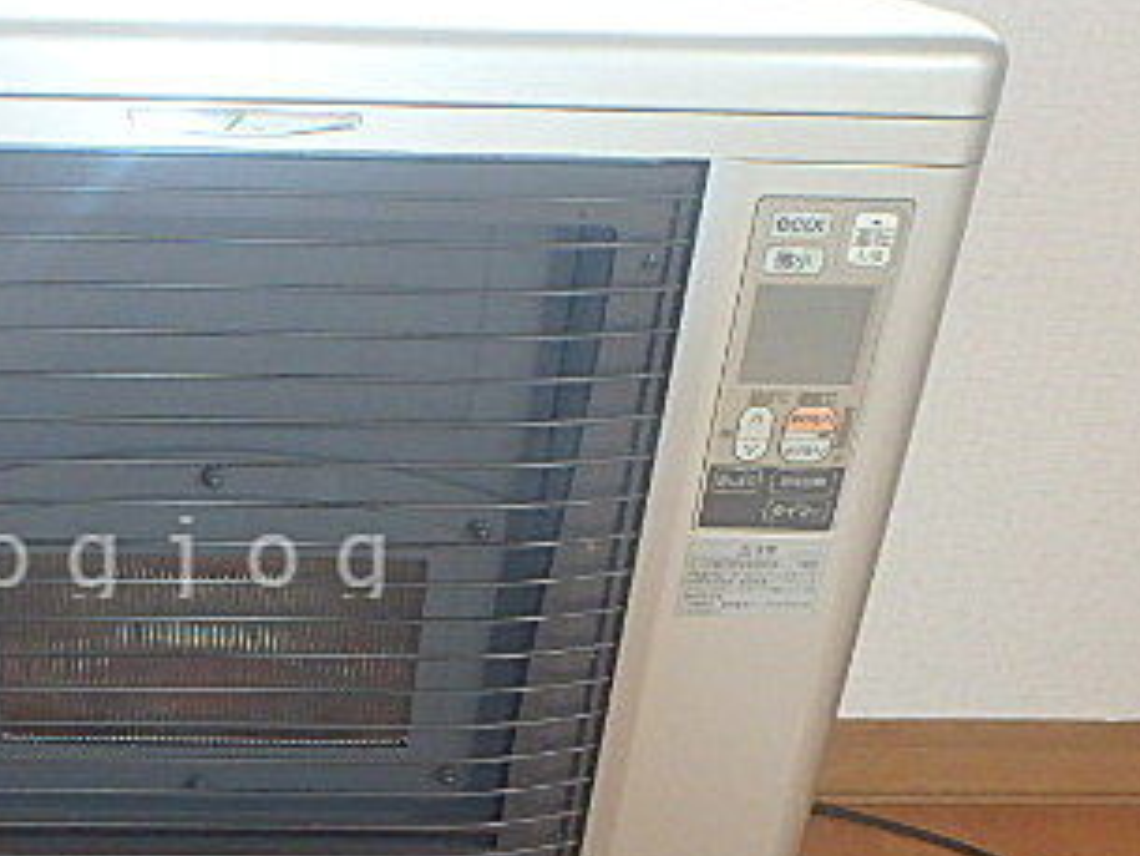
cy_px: 553
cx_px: 150
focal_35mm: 44
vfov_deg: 32.7
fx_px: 1450
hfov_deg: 40.2
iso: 400
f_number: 3.5
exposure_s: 1/30
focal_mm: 3.7
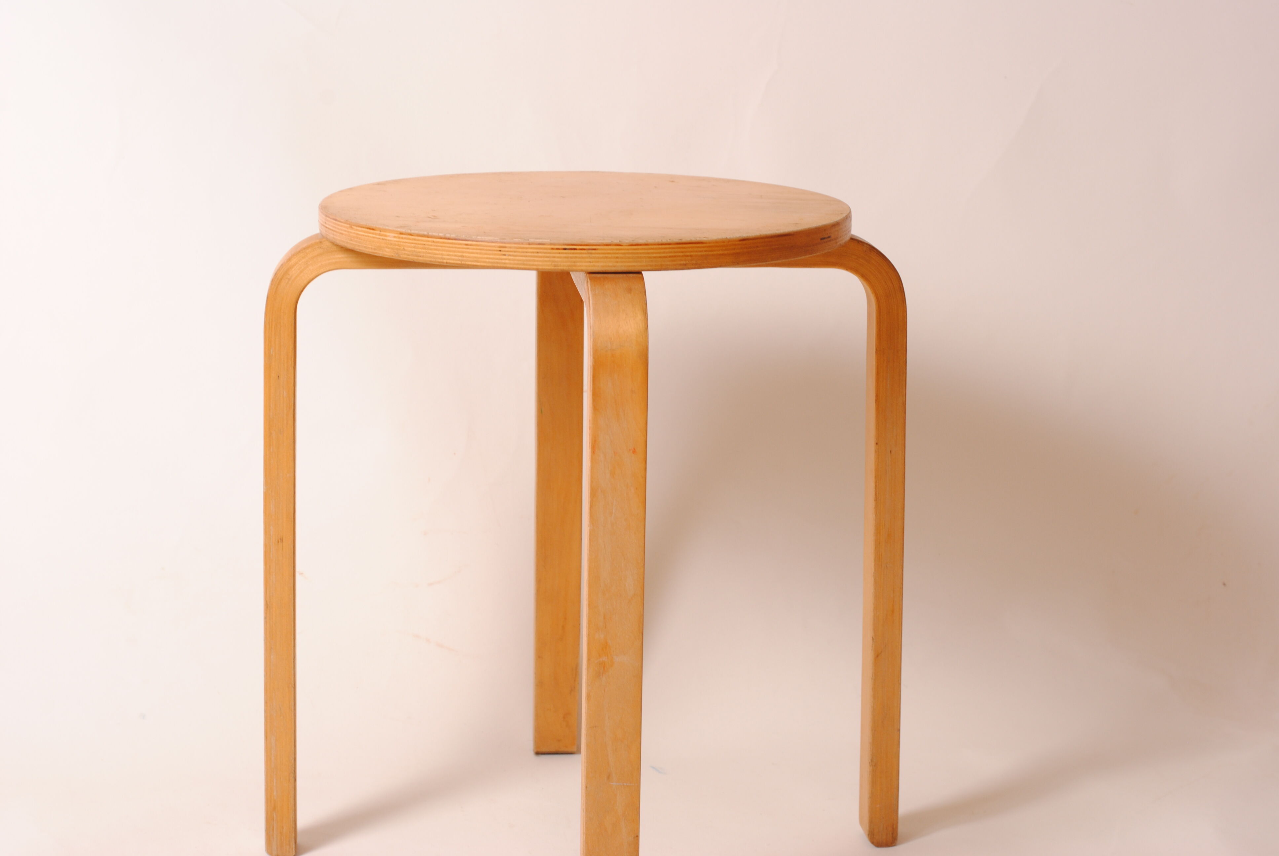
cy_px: 428
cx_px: 640
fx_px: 2668
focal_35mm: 75
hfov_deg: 27.0
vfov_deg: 18.2
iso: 200
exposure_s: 1/60
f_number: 8
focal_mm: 50
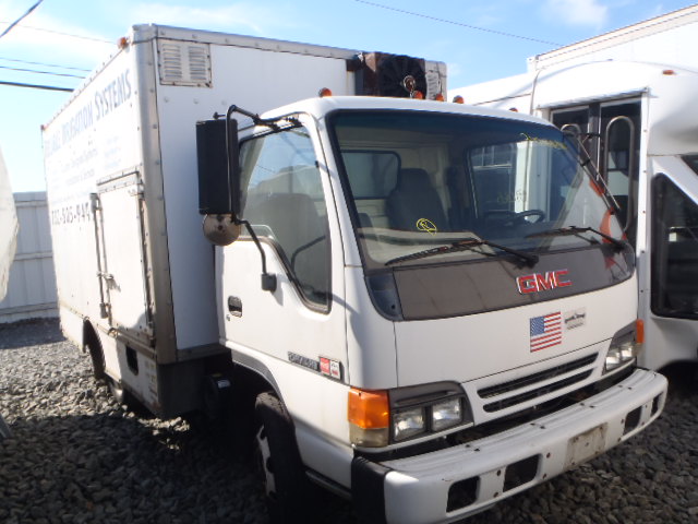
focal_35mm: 28
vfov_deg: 49.7
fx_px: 565
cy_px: 262
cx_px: 349
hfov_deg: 63.4
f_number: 4.5
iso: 80
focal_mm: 5
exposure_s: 1/400
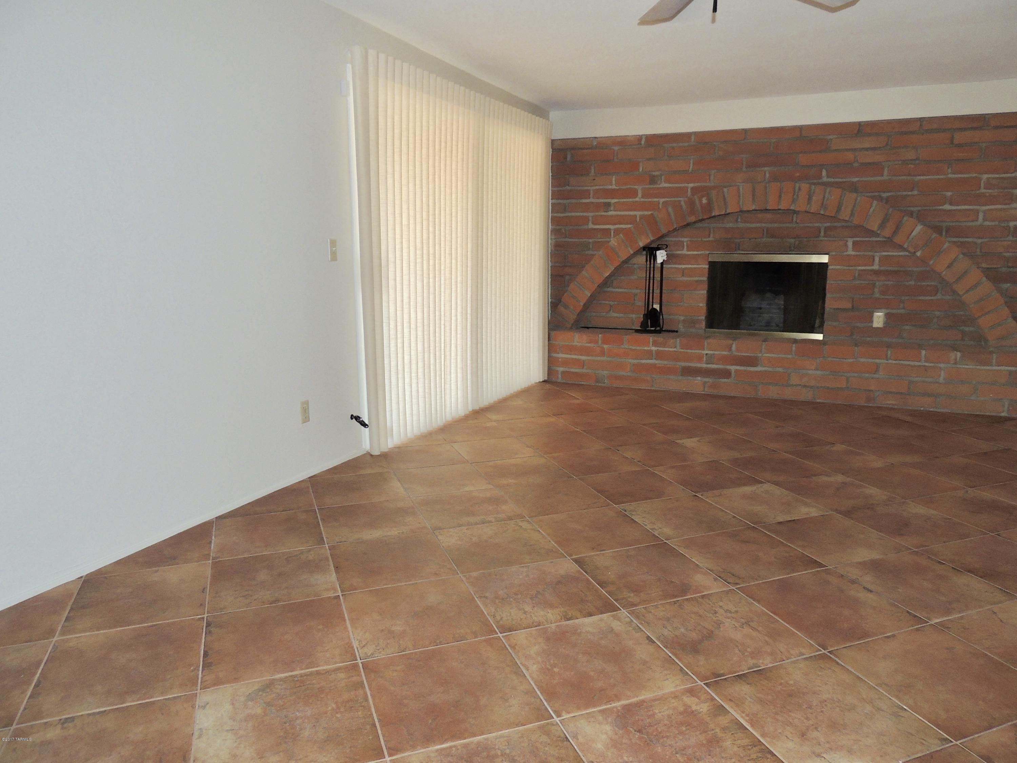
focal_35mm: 24
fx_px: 705
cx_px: 508
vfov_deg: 56.8
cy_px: 382
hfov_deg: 71.6
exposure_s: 1/30
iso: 200
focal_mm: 4.3
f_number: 3
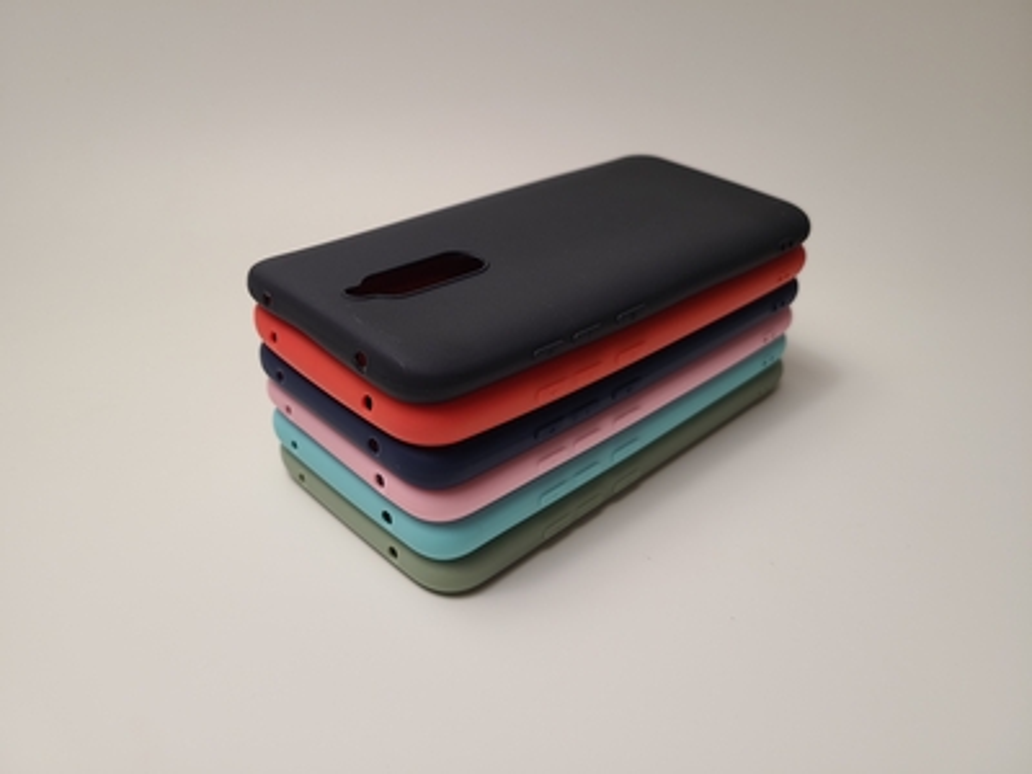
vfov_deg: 53.1
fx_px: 775
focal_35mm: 26
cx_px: 516
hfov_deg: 67.3
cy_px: 387
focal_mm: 5.4
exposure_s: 1/100
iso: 80
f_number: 1.8
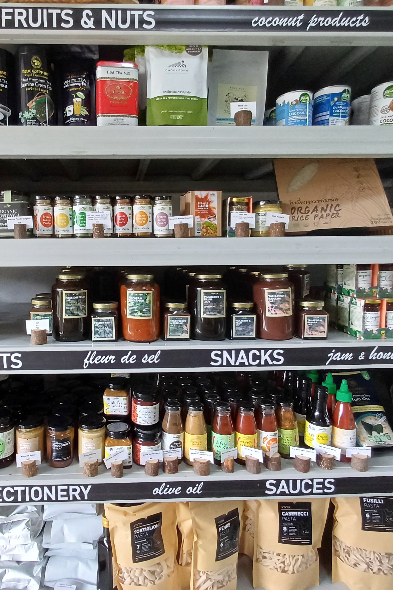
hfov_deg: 54.0
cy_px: 286
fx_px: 377
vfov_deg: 76.1
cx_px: 132
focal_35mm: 23
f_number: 2.2
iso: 160
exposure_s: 1/50
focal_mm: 1.64
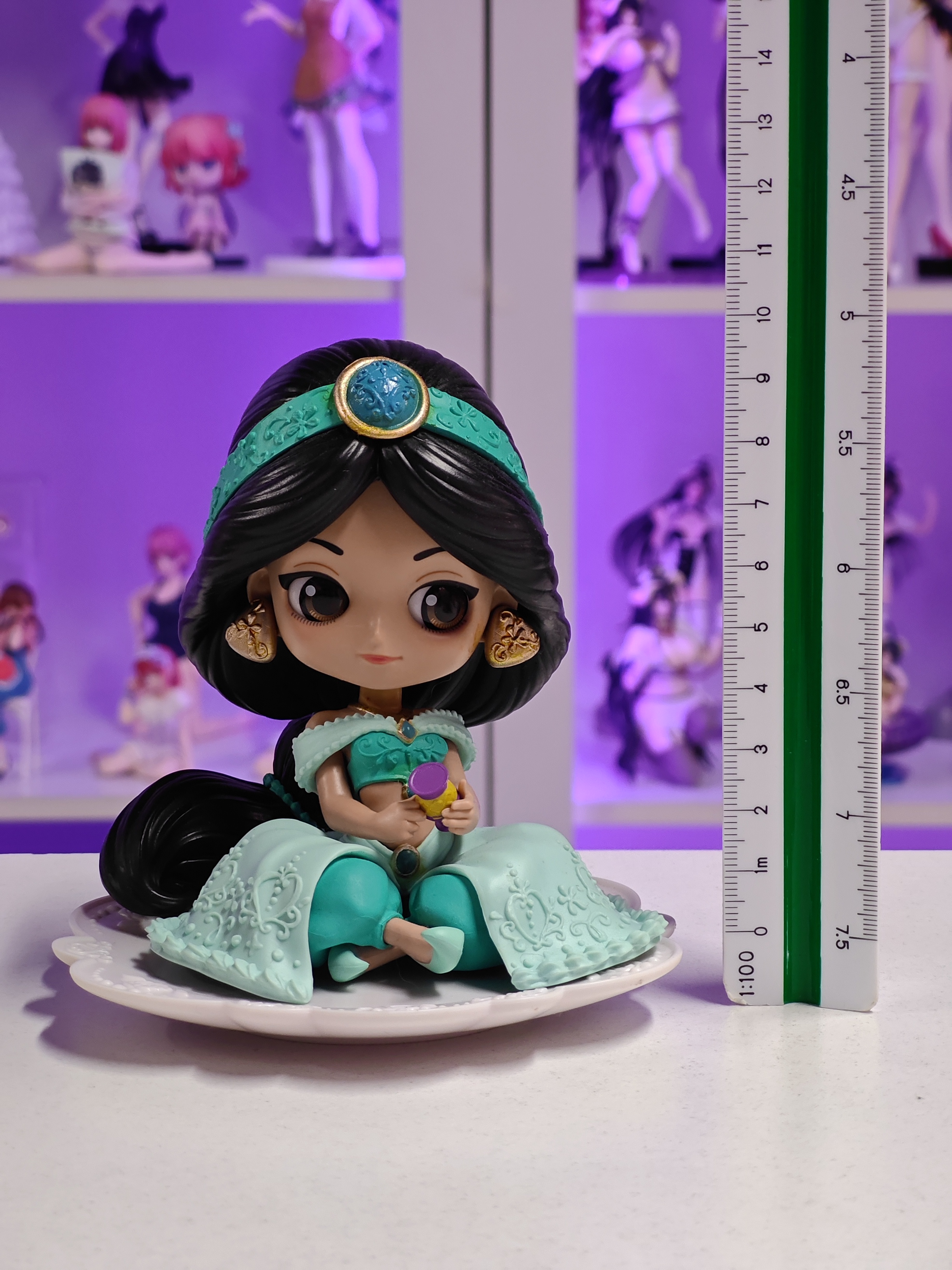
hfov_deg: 18.4
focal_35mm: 80
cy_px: 635
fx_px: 2934
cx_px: 476
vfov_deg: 24.4
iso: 640
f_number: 2.4
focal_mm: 7.48
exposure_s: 1/33.3
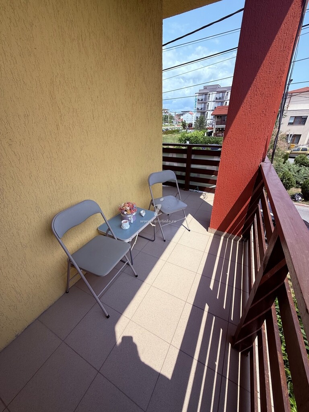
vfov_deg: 102.1
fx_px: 167
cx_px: 154
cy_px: 206
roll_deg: +0.4
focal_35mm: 14
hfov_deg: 85.7
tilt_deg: -26.5
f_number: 2.2
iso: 50
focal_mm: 2.22
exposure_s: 1/1572
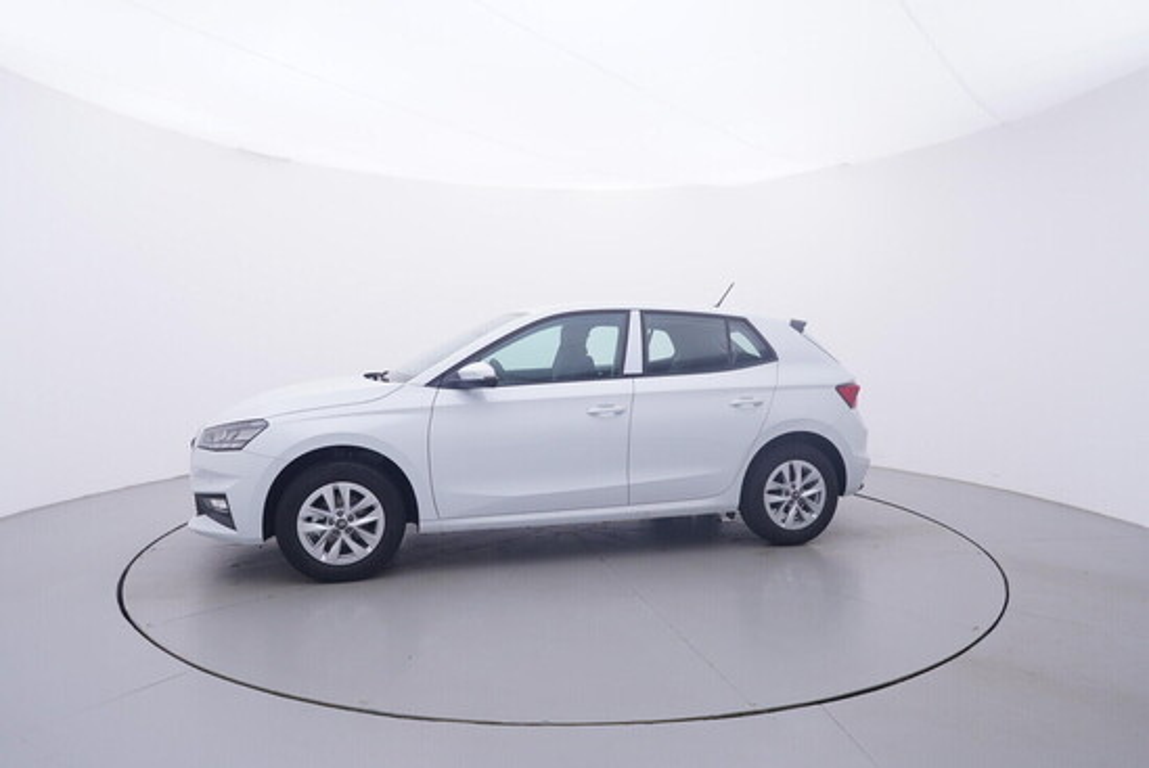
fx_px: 719
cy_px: 384
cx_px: 574
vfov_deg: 56.2
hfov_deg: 77.3
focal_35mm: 22
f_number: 5
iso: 200
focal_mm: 15
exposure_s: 1/80
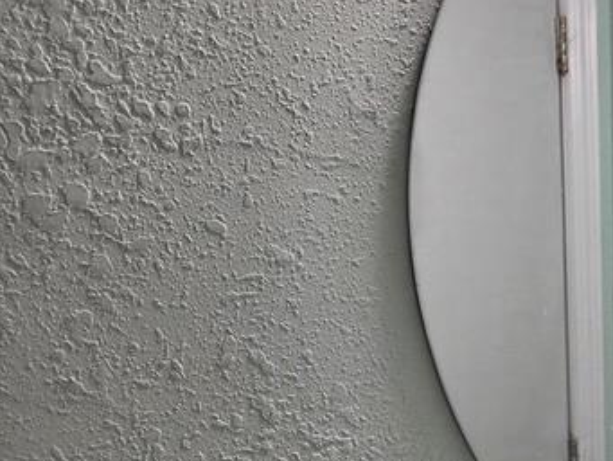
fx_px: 957
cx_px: 705
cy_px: 409
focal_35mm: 54
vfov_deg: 26.2
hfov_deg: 30.9
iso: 80
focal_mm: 5.4
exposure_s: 1/120
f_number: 1.8
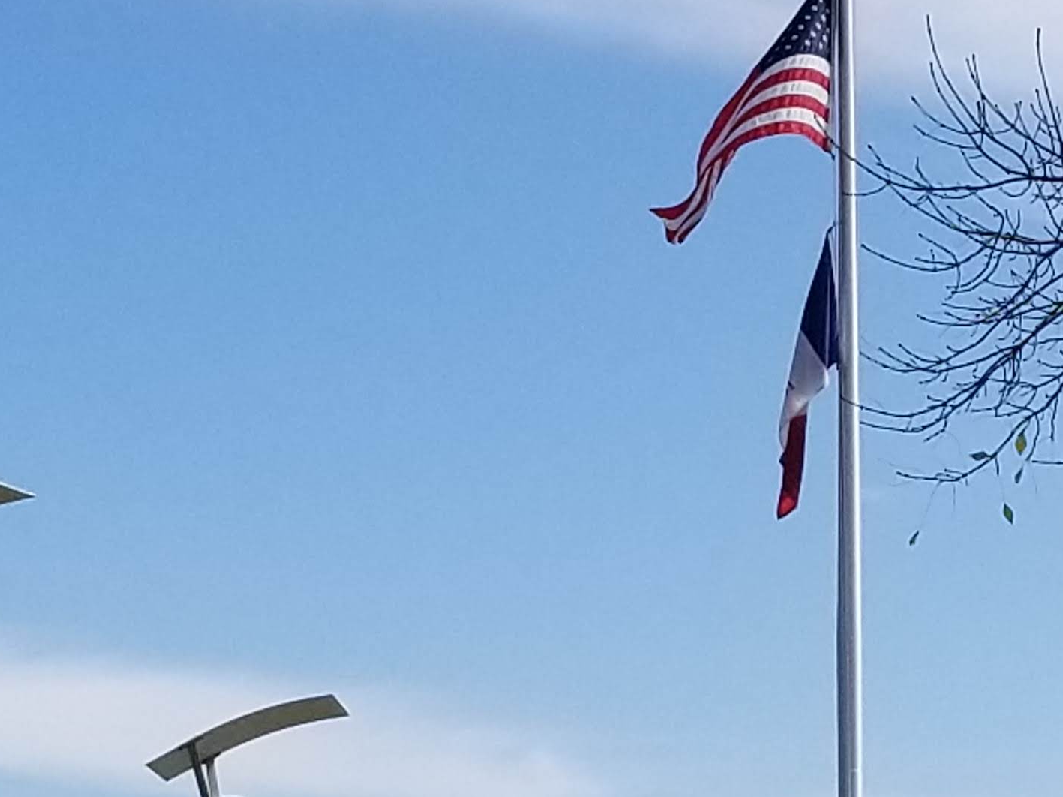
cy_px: 866
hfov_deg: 26.0
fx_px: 2272
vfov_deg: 19.1
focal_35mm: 74
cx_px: 819
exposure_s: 1/3600
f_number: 1.7
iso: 50
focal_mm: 4.25
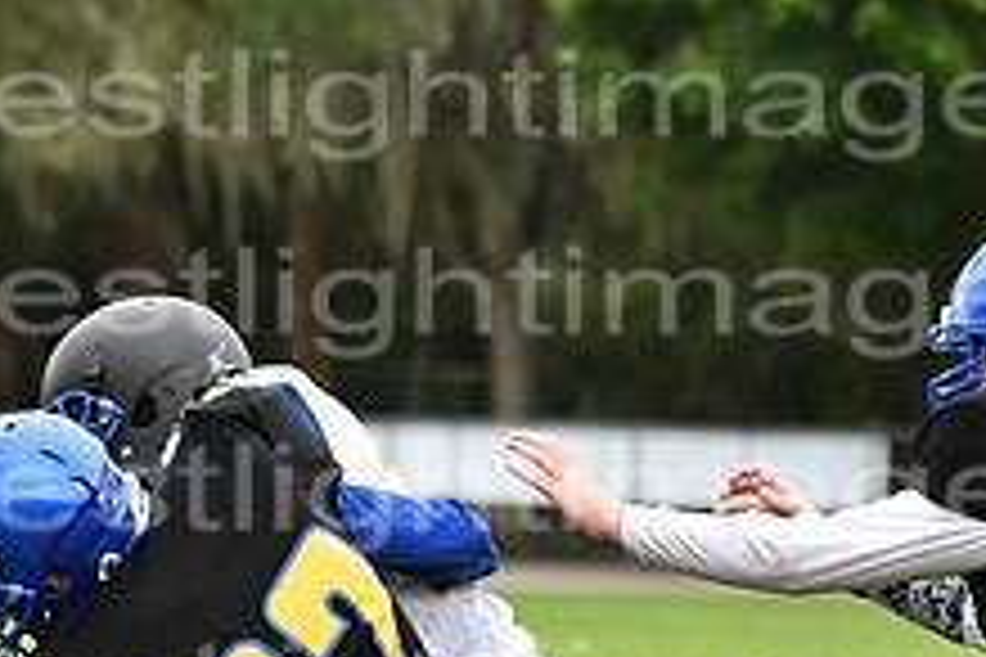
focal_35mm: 556
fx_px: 15227
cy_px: 794
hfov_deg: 3.7
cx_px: 500
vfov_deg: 2.5
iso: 800
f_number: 3.5
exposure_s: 1/1600
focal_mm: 140
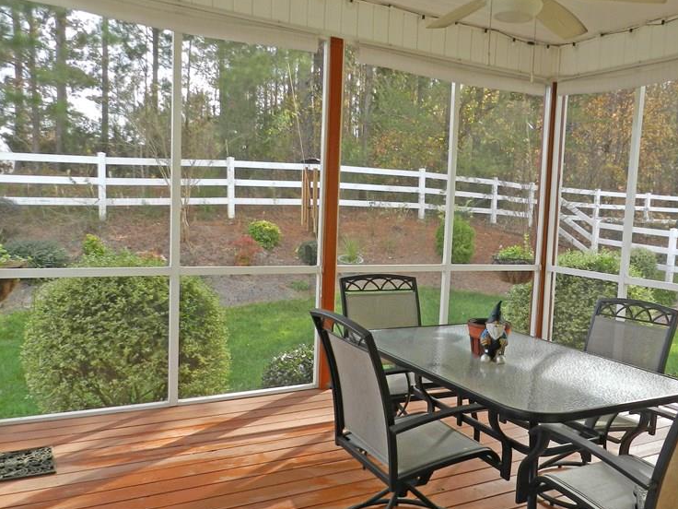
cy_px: 270
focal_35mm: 32
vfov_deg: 44.1
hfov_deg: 56.1
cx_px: 426
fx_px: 627
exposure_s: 1/200
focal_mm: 4
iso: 160
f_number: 3.4
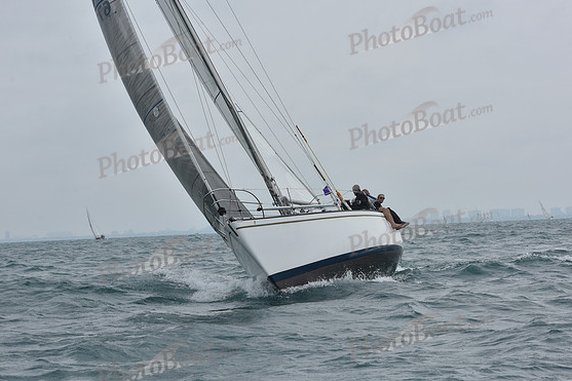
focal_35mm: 99
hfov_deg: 20.6
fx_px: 1572
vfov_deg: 13.8
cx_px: 296
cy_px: 190
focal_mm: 95
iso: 250
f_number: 10
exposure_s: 1/800
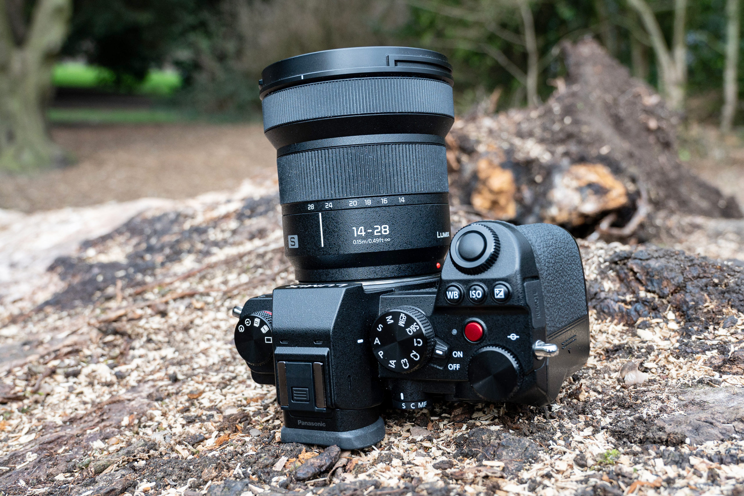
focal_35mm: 36
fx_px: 744
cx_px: 372
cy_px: 248
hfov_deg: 53.1
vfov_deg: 36.9
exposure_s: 1/320
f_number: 5.6
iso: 400
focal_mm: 24
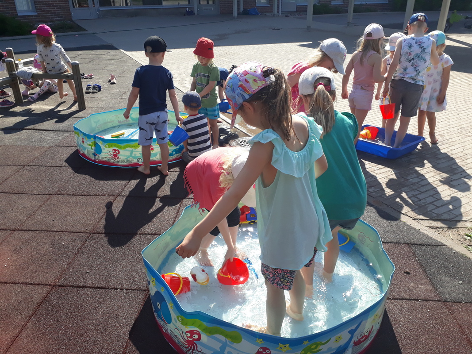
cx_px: 236
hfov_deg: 65.3
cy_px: 177
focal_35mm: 27
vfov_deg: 51.3
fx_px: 368
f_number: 1.9
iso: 40
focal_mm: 3.6
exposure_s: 1/768
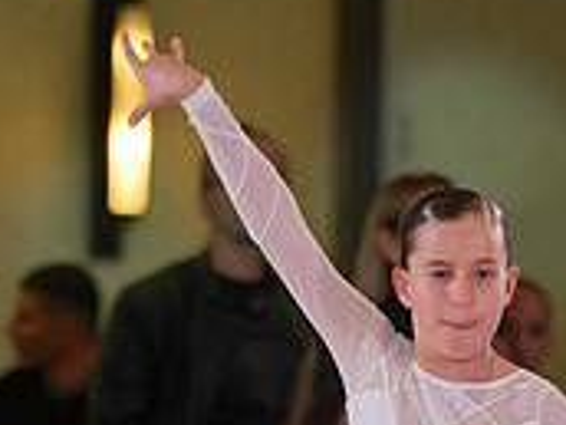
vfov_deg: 2.3
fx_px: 10628
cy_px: 801
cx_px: 423
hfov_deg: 3.1
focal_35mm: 650
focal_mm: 200
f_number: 4
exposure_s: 1/400
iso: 1250
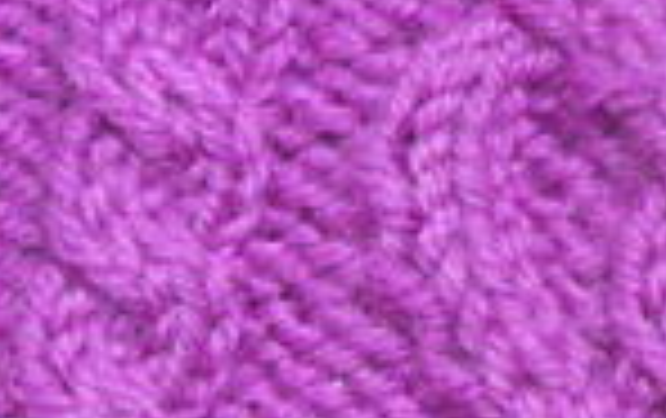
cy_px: 315
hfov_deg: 2.7
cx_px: 999
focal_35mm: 773
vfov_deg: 1.7
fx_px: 14052
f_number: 3.2
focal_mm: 28
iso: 400
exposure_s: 1/15
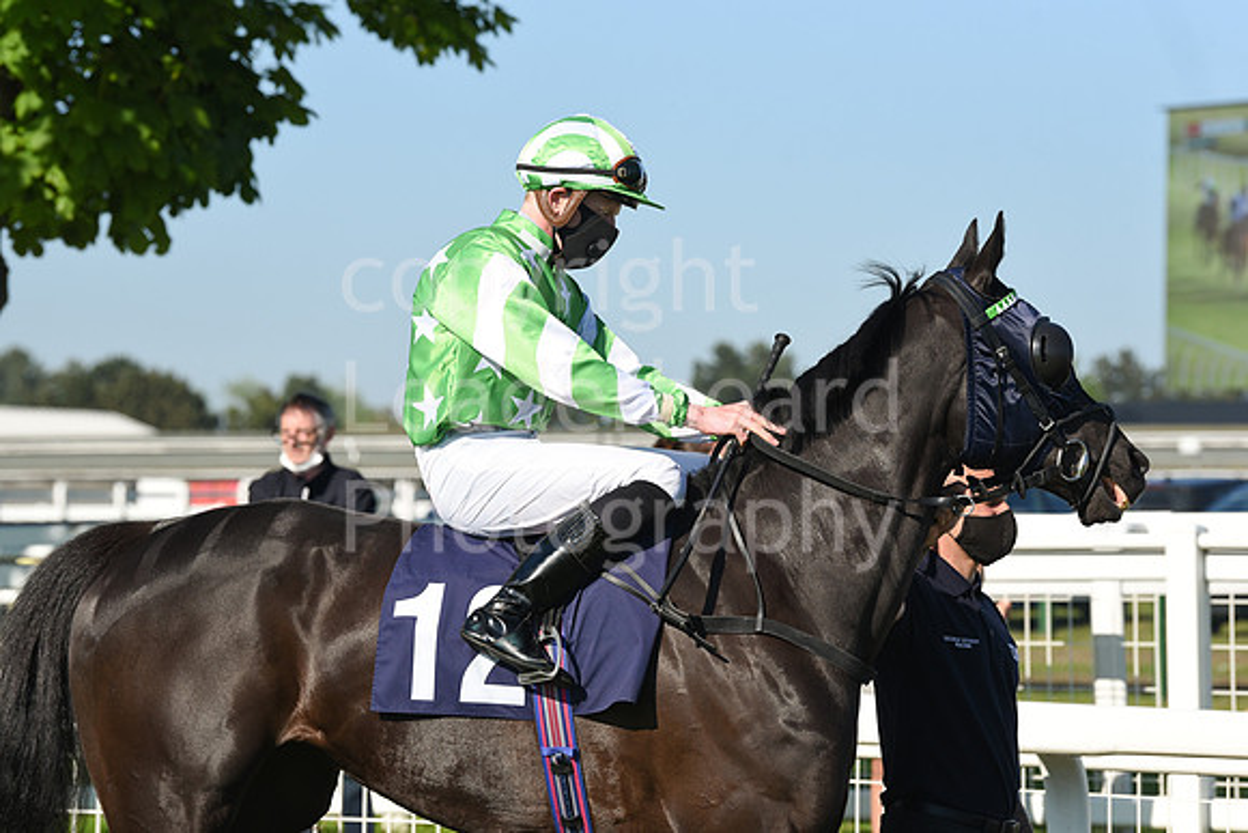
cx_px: 624
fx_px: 5548
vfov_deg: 8.6
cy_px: 416
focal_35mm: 160
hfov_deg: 12.8
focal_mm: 160
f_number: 6.3
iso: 500
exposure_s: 1/2500
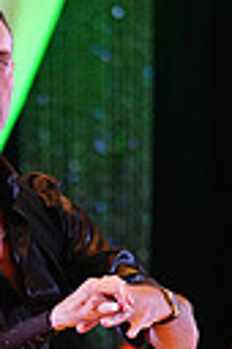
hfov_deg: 3.9
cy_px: 537
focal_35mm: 353
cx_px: -190
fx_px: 3421
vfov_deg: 5.8
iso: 5000
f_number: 2.8
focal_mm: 78
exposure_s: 1/320
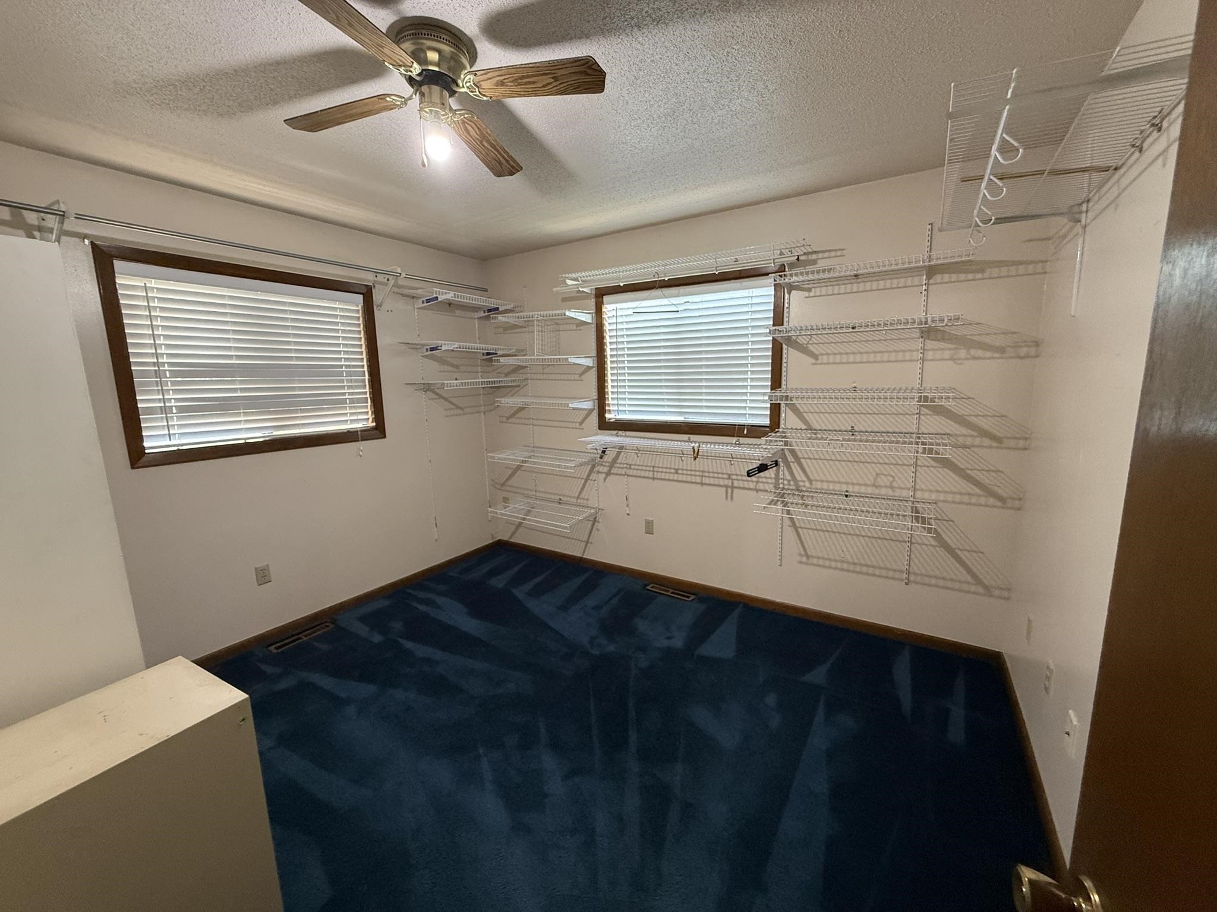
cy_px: 456
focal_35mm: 14
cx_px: 608
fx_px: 492
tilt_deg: -10.1
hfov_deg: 102.1
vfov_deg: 85.7
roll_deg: +0.6
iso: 400
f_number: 2.2
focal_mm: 2.22
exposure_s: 1/60
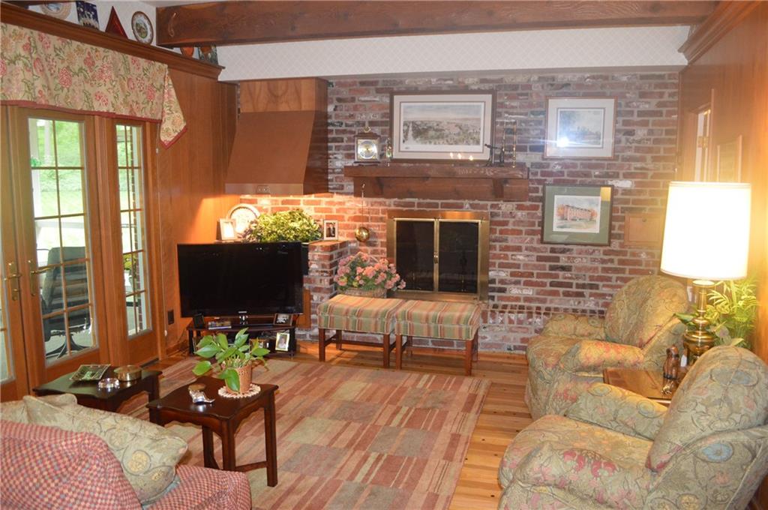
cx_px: 384
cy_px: 255
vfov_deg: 47.8
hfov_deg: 67.4
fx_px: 575
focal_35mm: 27
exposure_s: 1/60
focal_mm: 18
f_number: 3.5
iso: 1800
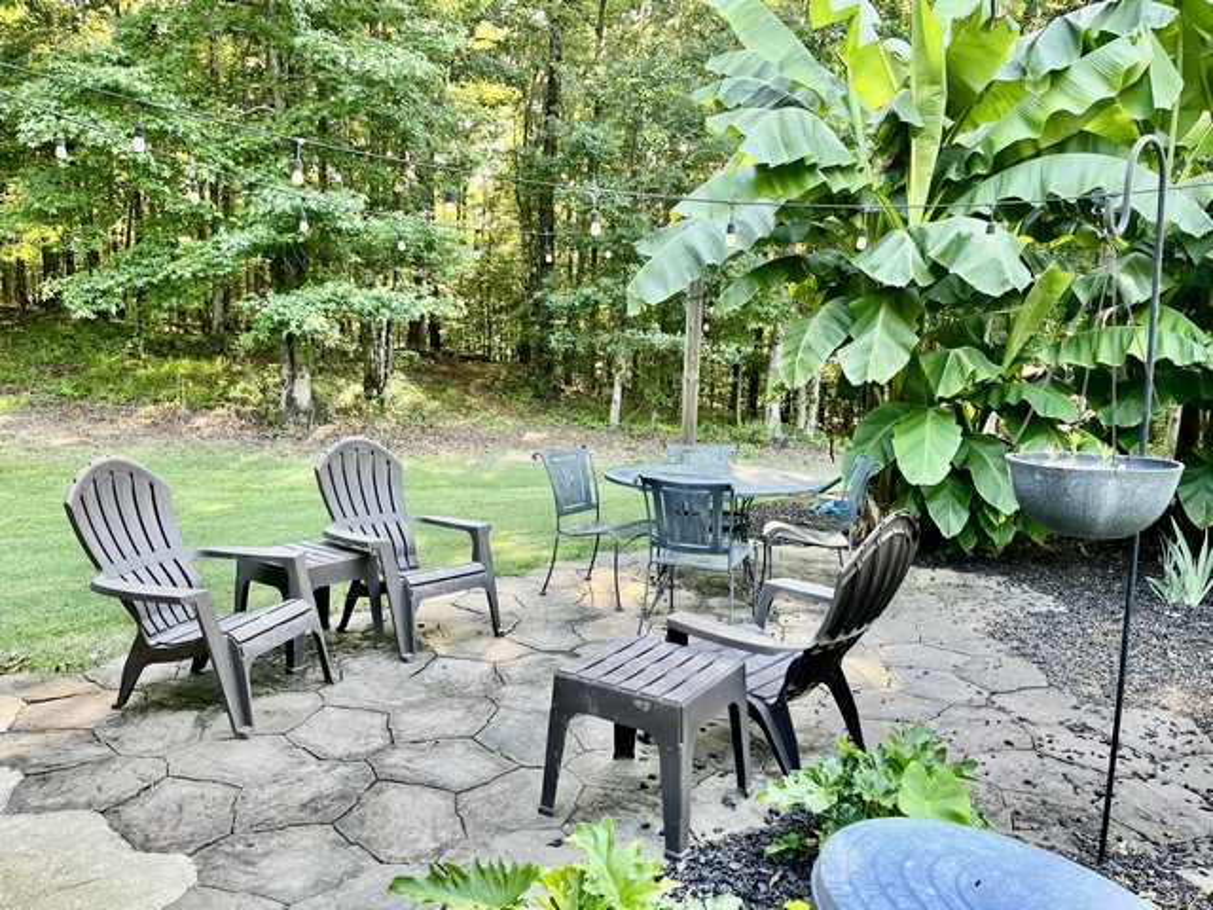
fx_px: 911
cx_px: 606
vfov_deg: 53.1
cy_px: 455
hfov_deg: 67.3
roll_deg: -2.1
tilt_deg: -8.3
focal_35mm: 26
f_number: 1.6
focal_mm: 5.1
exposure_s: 1/121
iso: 80
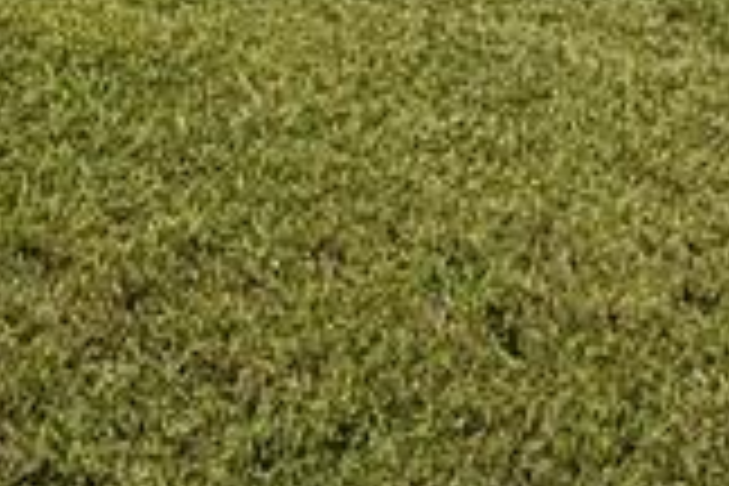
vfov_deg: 10.0
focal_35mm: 92
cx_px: 270
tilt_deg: +11.2
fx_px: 1863
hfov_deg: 22.1
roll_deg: +2.6
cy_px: -1076
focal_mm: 2.22
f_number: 2.2
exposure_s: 1/1534
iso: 20
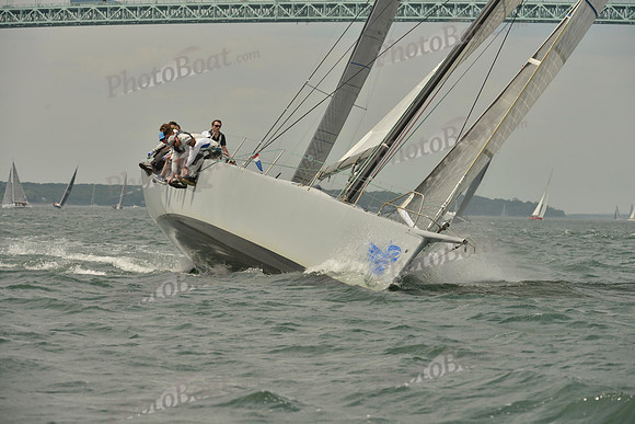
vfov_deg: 6.9
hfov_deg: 10.3
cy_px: 212
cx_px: 318
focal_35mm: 200
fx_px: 3528
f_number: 8
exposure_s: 1/1250
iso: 280
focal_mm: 200
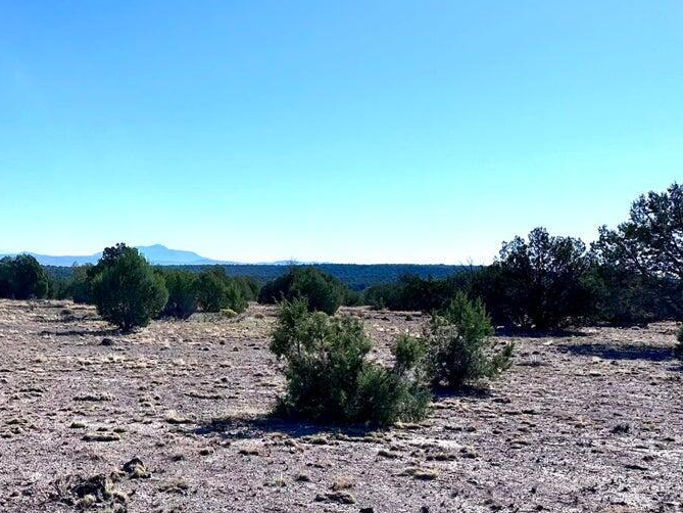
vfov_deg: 29.6
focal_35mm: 49
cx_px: 147
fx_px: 967
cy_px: 314
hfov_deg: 37.6
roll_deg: -0.4
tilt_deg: -2.0
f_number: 1.78
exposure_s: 1/8197
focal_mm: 6.86
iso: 80
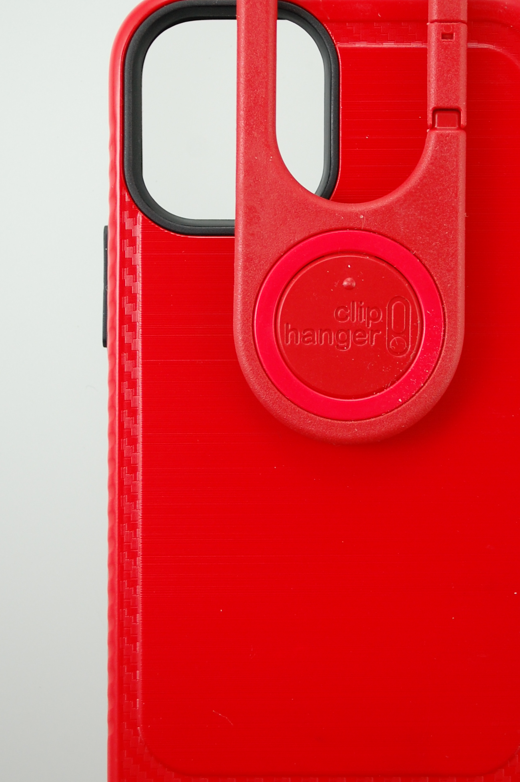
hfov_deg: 16.8
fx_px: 1753
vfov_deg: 25.1
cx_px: 356
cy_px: 309
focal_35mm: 81
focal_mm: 35
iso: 400
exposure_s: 1/30
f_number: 5.3
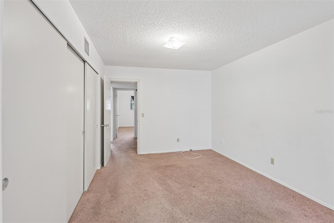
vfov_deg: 73.7
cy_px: 112
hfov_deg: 96.7
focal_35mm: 16
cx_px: 167
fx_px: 148
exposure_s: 1/15
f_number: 8
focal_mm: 16
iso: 400
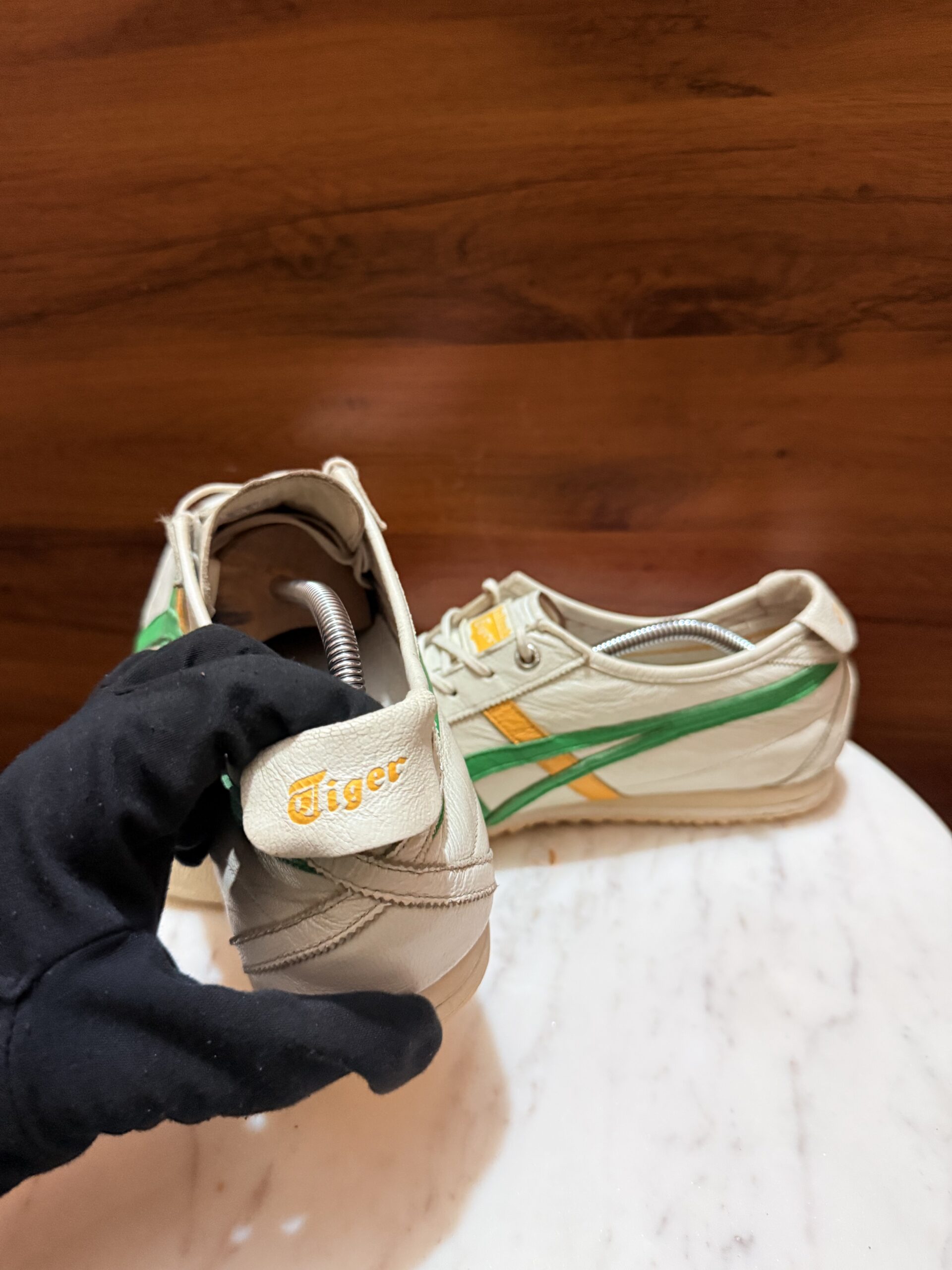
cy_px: 635
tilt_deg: -27.4
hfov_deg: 56.8
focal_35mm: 24
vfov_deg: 71.6
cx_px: 476
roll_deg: +2.8
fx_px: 880
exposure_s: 1/50
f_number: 1.78
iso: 640
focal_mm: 6.76
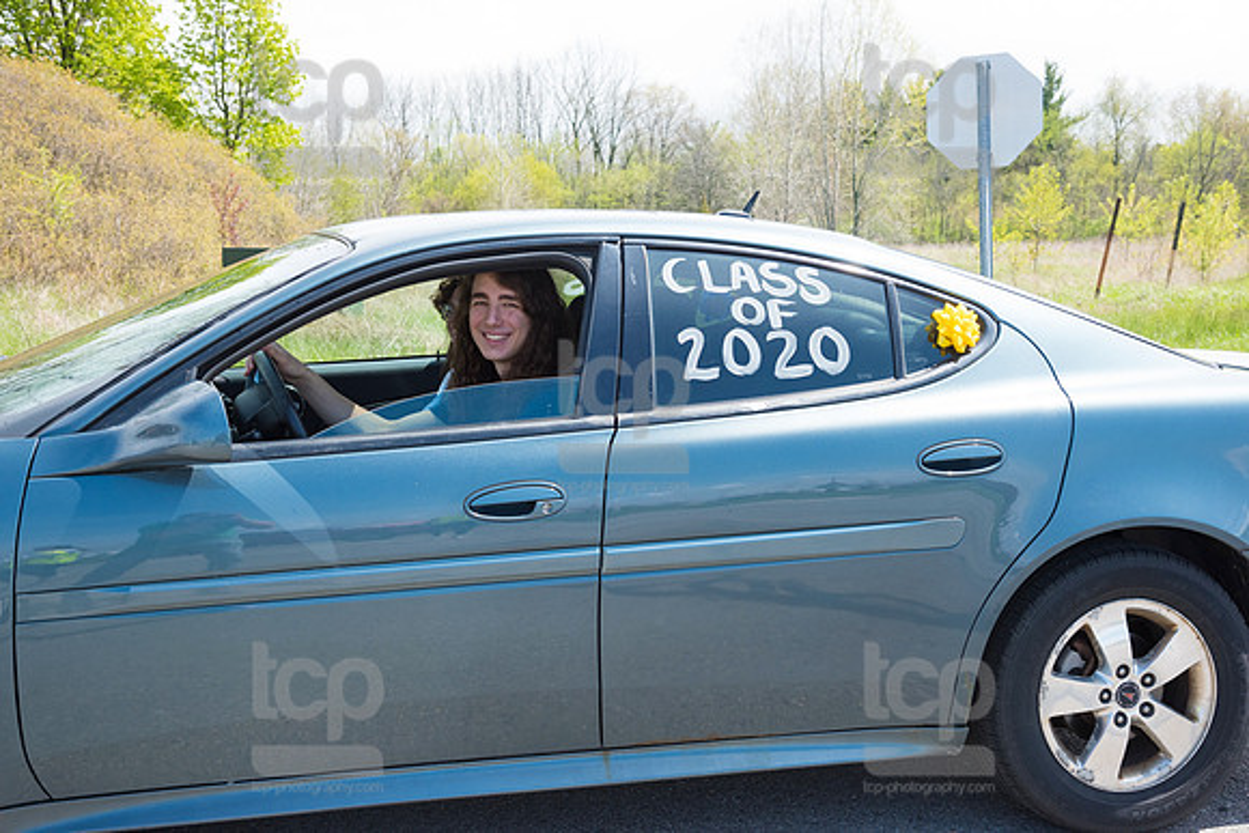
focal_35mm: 44
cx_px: 624
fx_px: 1527
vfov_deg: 30.5
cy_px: 416
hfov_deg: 44.5
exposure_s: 1/800
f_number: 7.1
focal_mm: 44
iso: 1000
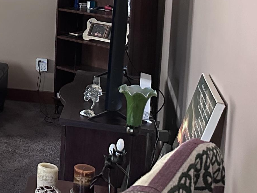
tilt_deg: -7.5
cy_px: 14
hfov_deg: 20.4
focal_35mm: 81
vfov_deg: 17.9
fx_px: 602
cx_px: -138
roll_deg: -0.4
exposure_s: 1/60
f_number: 1.78
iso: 800
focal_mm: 6.86
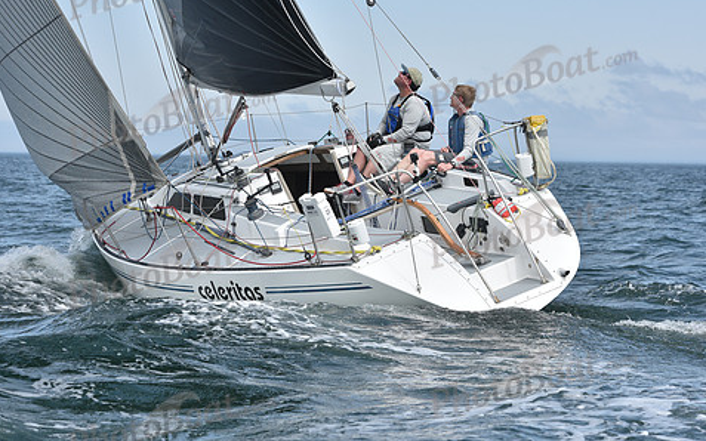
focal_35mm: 124
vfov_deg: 10.6
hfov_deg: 16.8
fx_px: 2386
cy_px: 174
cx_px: 354
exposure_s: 1/1250
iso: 200
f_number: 6.3
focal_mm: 100
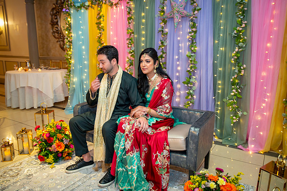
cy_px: 93
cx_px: 145
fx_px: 223
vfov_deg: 46.6
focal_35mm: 28
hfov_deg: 65.6
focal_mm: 26
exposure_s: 1/60
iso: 1000
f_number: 2.8
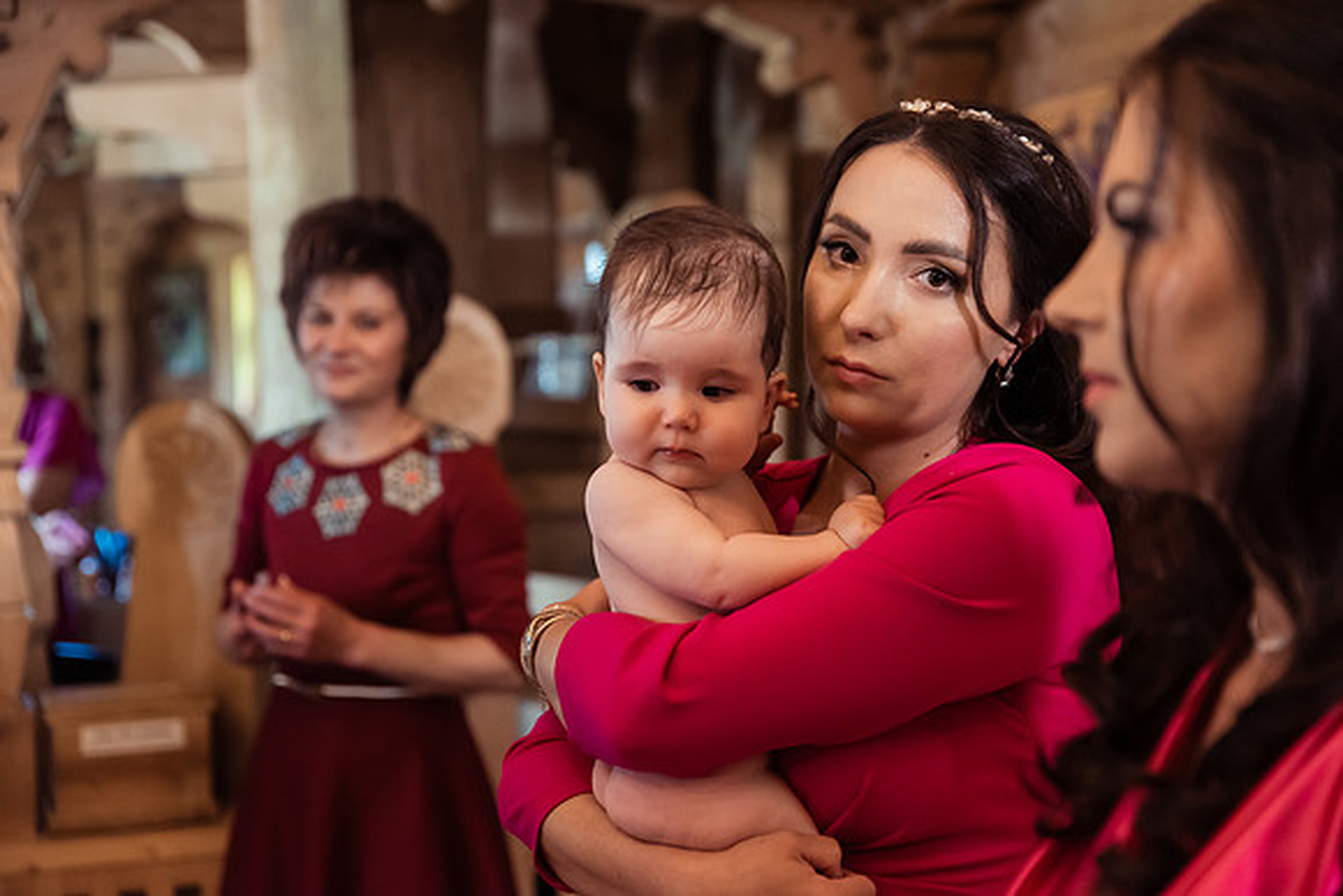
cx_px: 672
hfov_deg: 34.5
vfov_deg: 23.4
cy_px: 448
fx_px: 2164
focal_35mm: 58
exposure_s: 1/125
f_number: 2.8
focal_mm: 58
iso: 1250
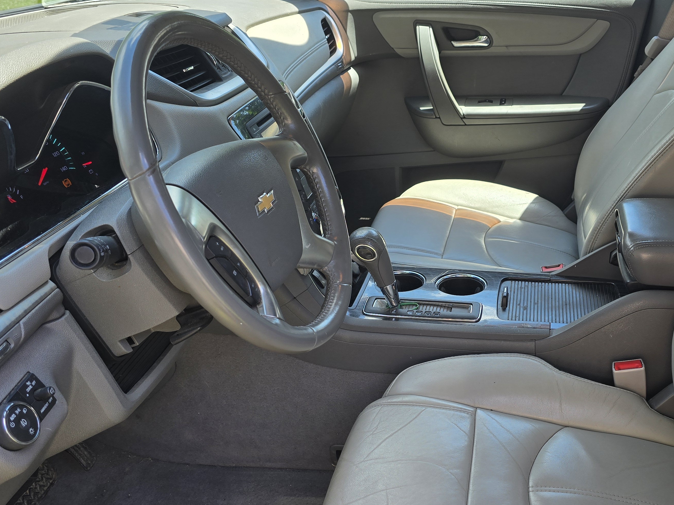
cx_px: 411
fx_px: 681
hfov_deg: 52.2
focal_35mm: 35
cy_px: 335
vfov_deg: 40.2
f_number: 1.7
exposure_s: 1/180
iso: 16
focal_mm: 6.3
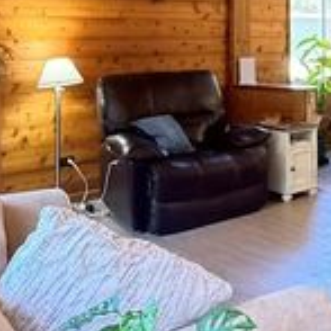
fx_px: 584
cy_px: 27
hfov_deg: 28.0
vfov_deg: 30.1
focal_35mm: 54
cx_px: 390
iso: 500
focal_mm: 2.22
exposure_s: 1/60
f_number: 2.2
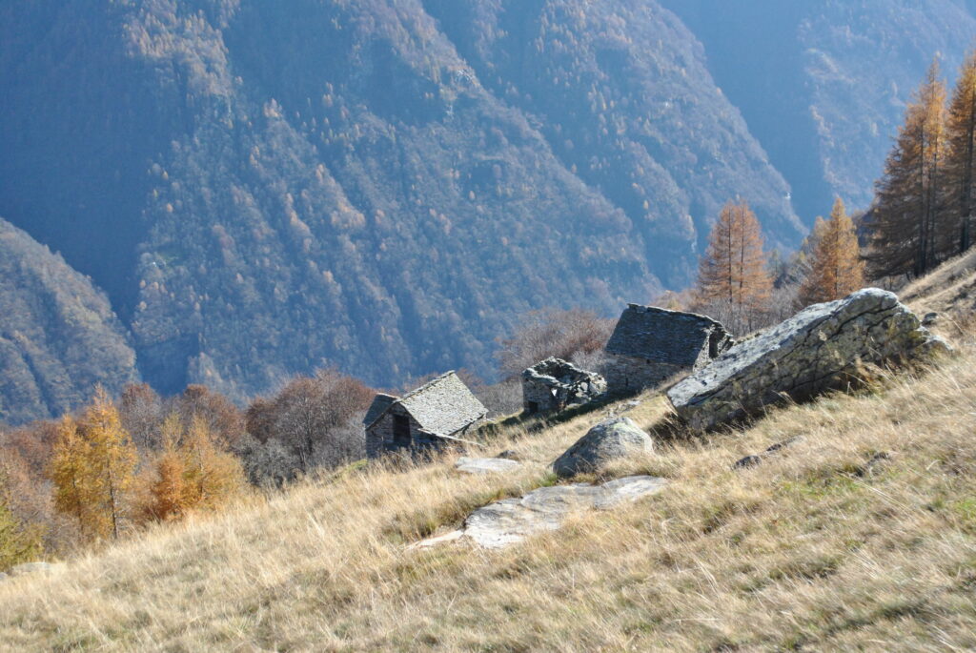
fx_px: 1628
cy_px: 326
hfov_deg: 33.4
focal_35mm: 60
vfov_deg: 22.7
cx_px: 488
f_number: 5.6
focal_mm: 40
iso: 800
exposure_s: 1/1250
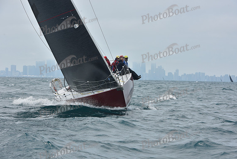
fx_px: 843
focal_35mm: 128
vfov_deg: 10.7
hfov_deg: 16.0
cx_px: 120
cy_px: 80
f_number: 11
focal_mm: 125
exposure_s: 1/800
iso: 250
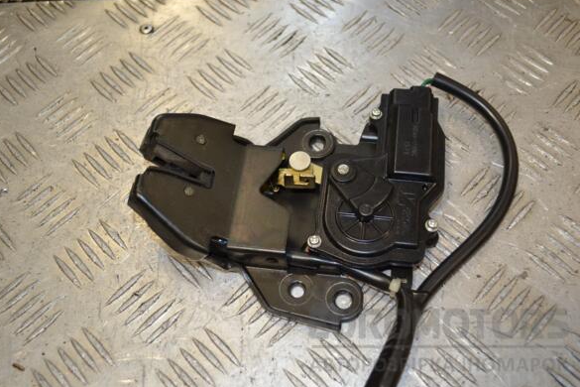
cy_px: 192
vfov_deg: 33.4
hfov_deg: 48.5
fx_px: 644
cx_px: 290
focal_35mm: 40
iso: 220
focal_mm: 26
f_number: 4.2
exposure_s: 1/125
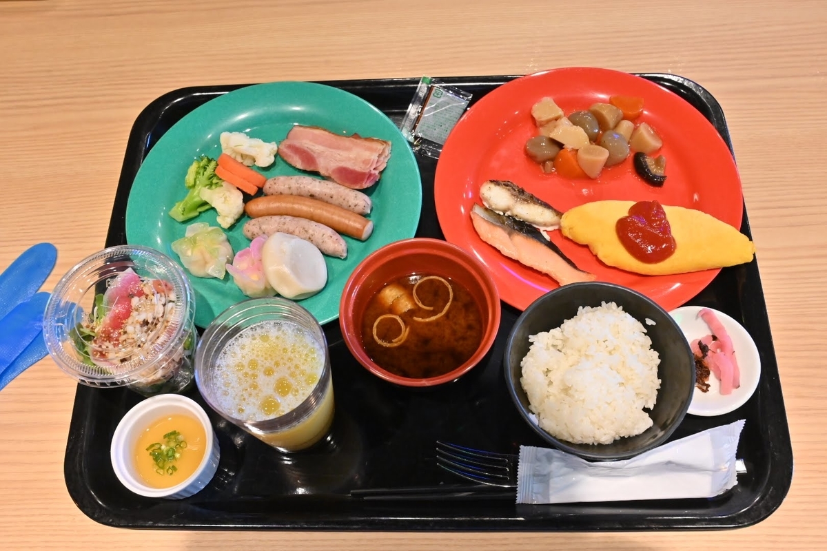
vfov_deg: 38.4
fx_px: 792
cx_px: 414
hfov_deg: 55.1
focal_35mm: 34
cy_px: 276
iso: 3200
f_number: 9
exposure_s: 1/80
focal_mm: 34.5
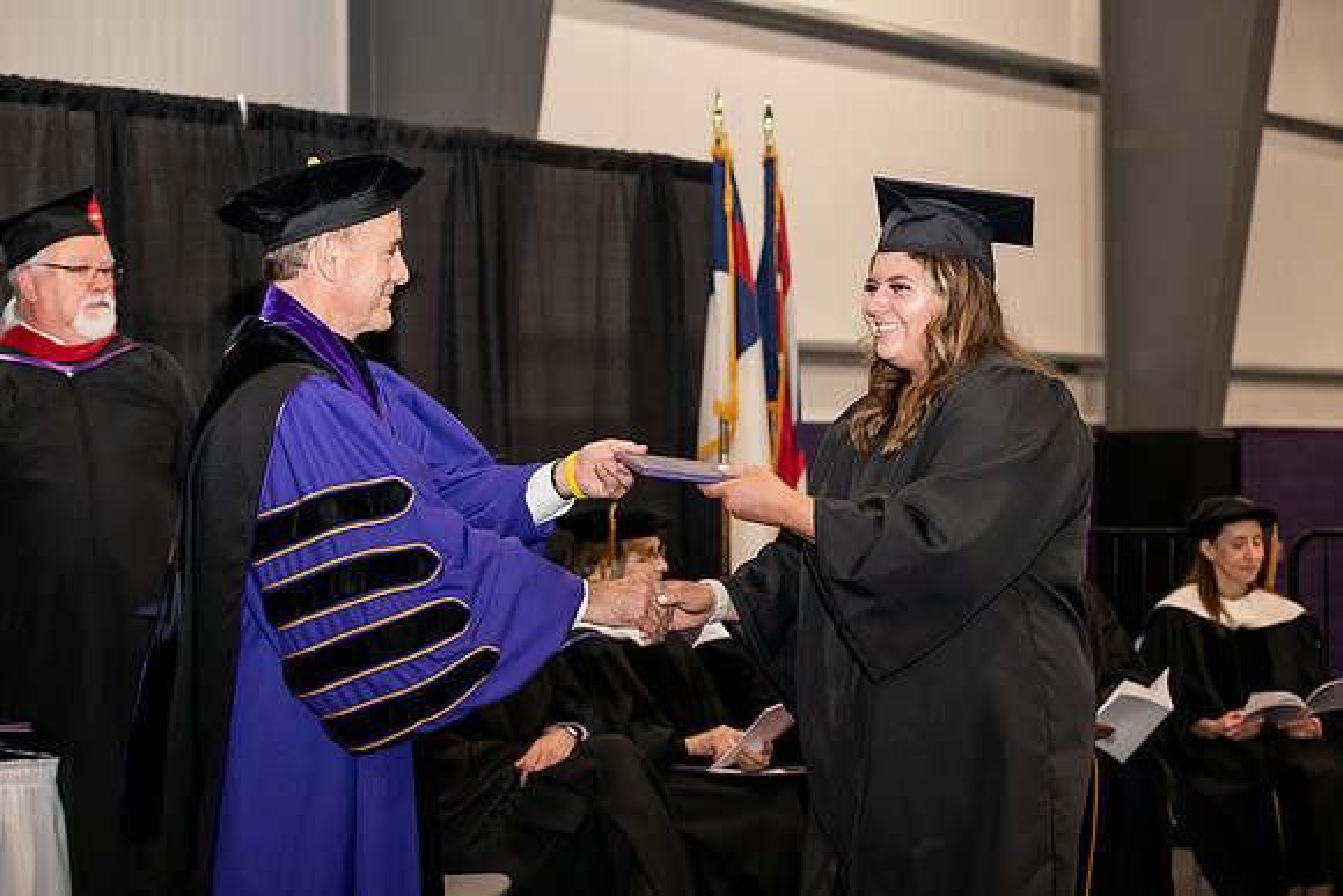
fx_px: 2612
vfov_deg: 19.5
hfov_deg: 28.8
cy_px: 448
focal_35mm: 70
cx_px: 672
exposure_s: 1/200
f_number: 5
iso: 2000
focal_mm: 70
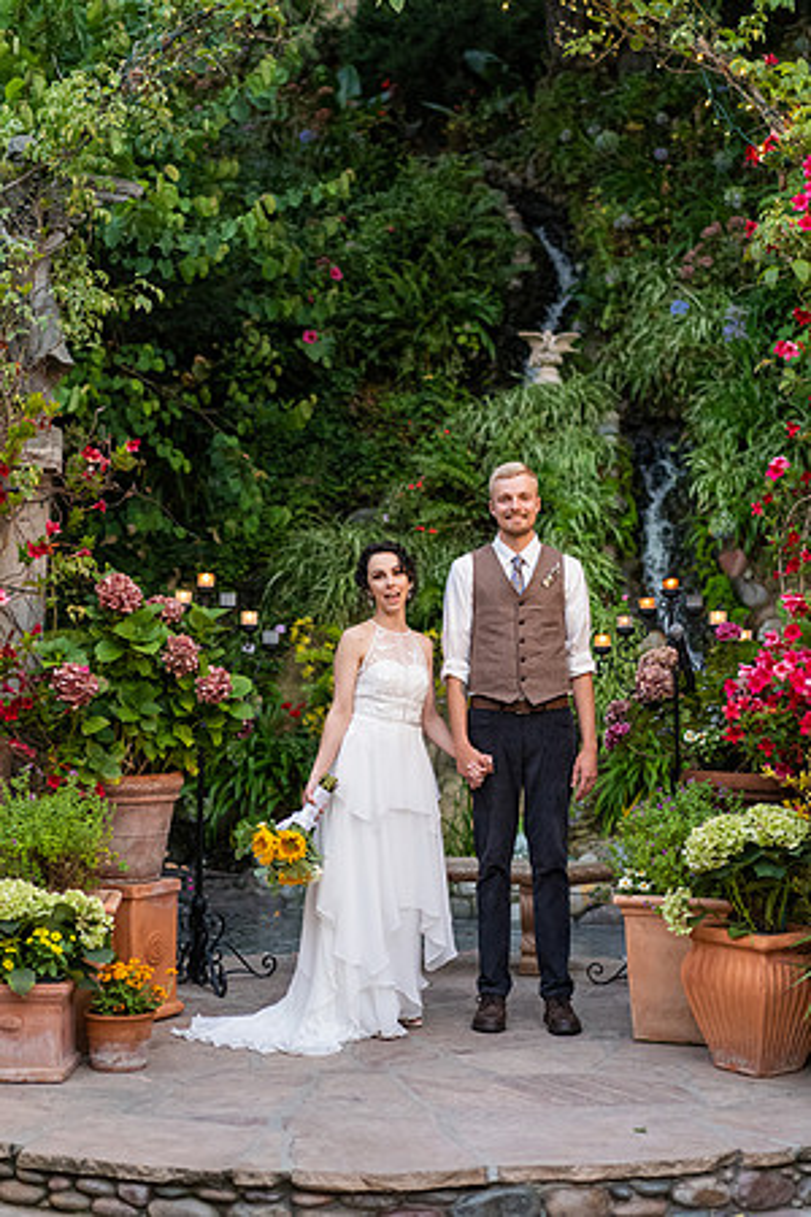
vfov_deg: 36.2
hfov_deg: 24.6
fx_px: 1858
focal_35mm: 55
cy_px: 608
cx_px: 406
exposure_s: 1/320
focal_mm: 55
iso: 500
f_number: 2.2
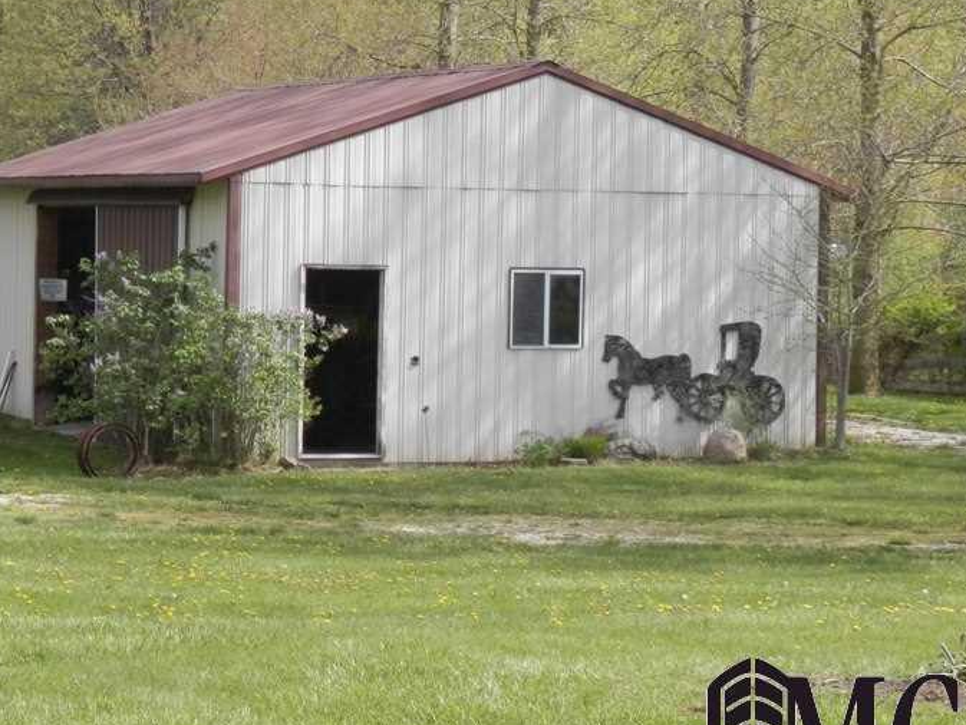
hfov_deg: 17.7
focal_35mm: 111
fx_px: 3098
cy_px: 352
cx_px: 448
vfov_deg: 13.3
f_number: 4.5
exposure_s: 1/320
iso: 80
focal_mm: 13.1
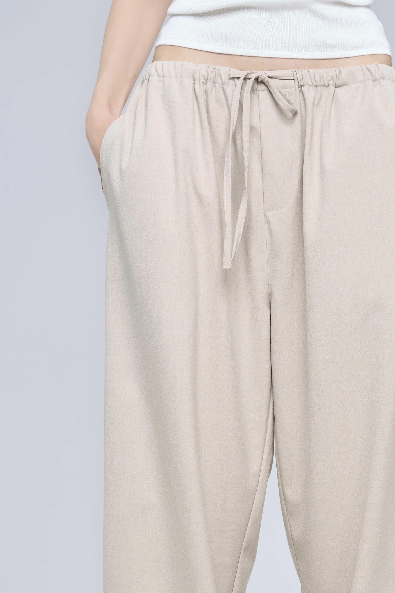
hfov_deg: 9.9
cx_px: 271
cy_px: 470
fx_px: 2288
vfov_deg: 14.7
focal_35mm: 139
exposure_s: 1/125
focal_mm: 85
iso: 200
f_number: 8
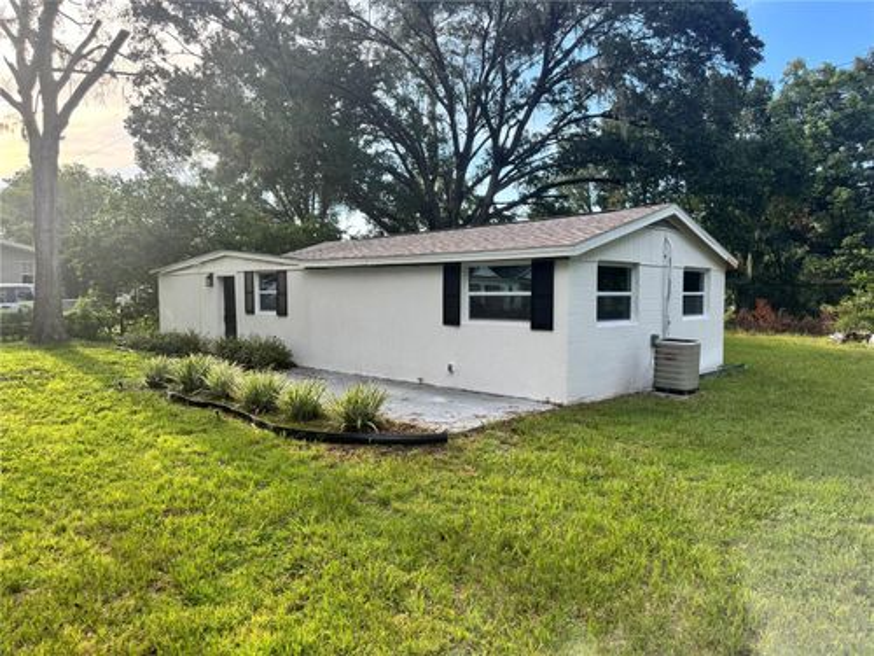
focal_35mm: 24
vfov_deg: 56.8
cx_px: 437
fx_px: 606
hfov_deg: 71.6
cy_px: 328
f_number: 1.78
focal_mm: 6.76
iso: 80
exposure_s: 1/593
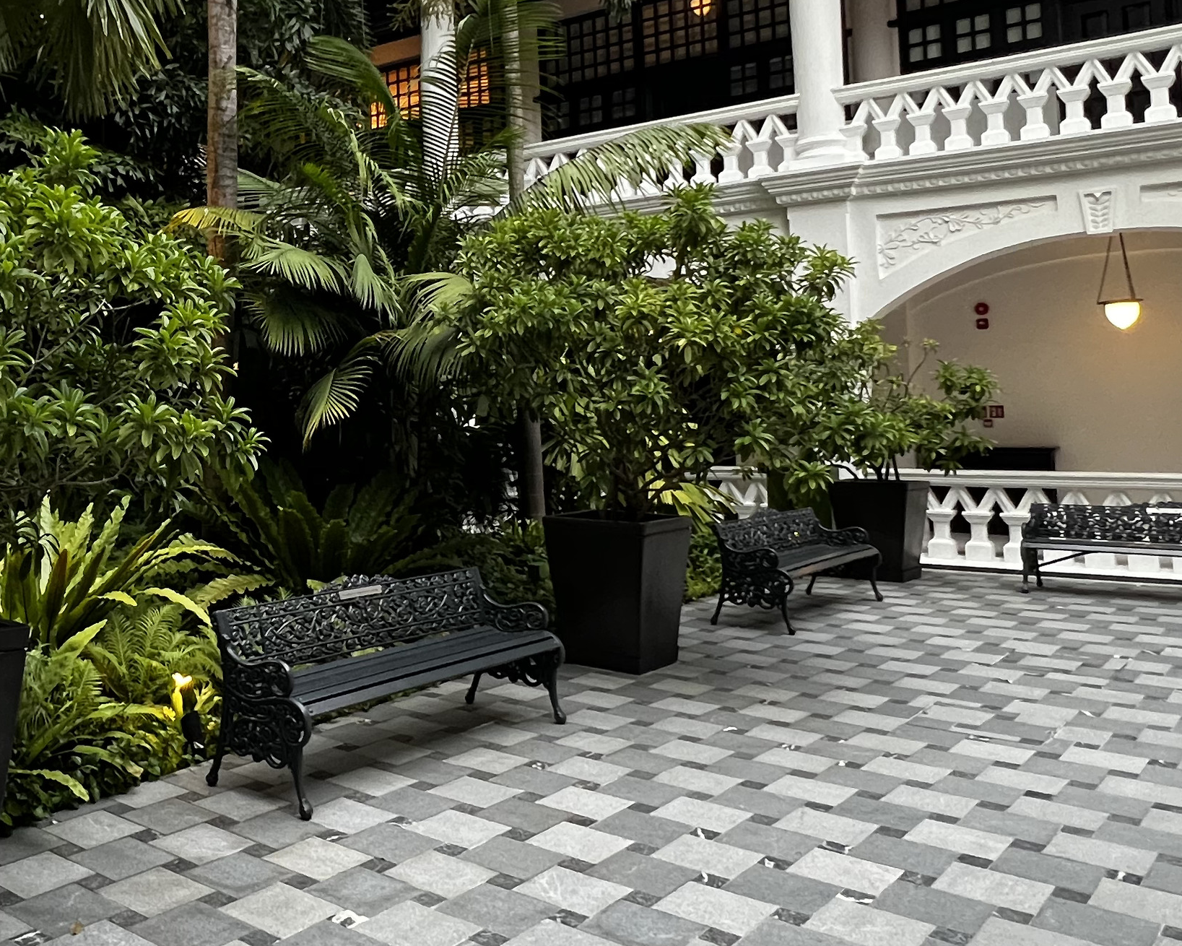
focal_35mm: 31
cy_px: 353
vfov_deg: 46.7
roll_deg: +1.1
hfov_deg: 53.8
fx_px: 1085
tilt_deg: +2.5
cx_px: 256
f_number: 1.8
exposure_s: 1/60
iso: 400
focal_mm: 1.57
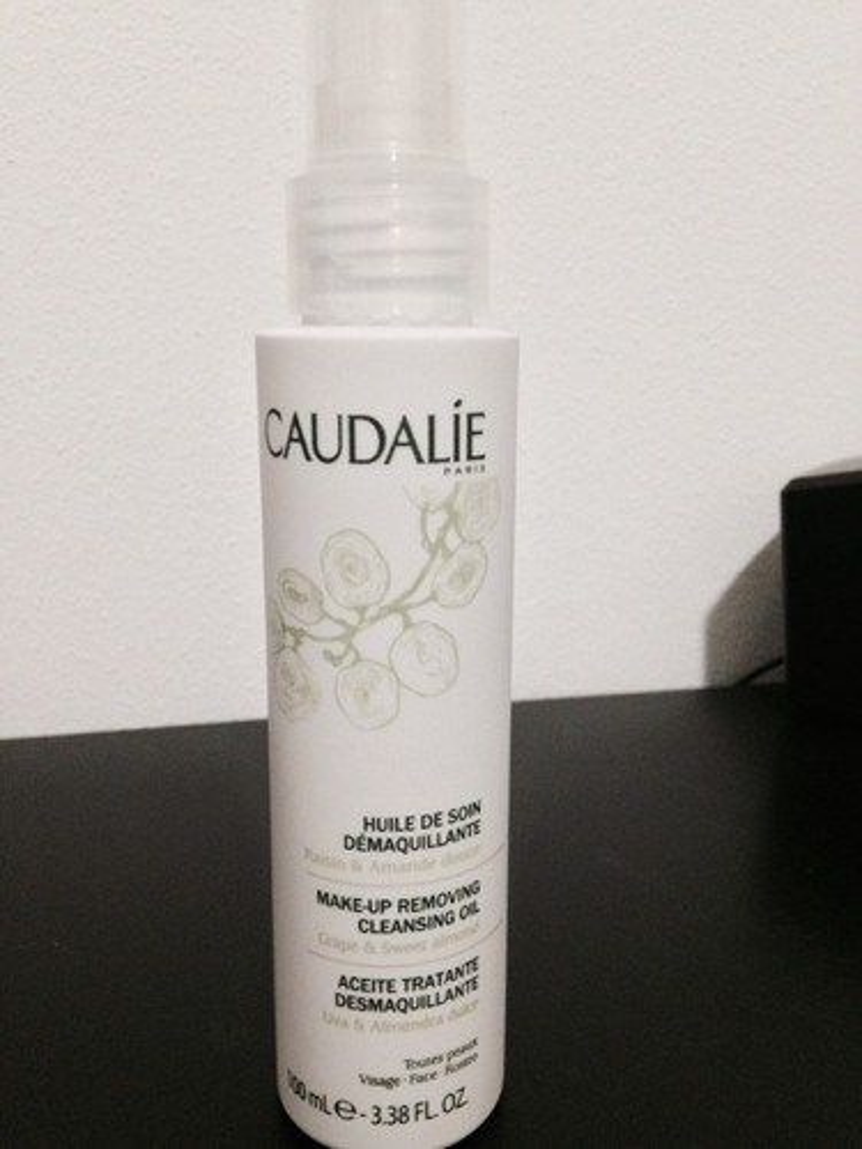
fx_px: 1096
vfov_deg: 55.4
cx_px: 431
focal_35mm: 33
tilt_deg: -14.8
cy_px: 574
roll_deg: +0.7
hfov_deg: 42.9
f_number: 2.4
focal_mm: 4.12
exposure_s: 1/15
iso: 800
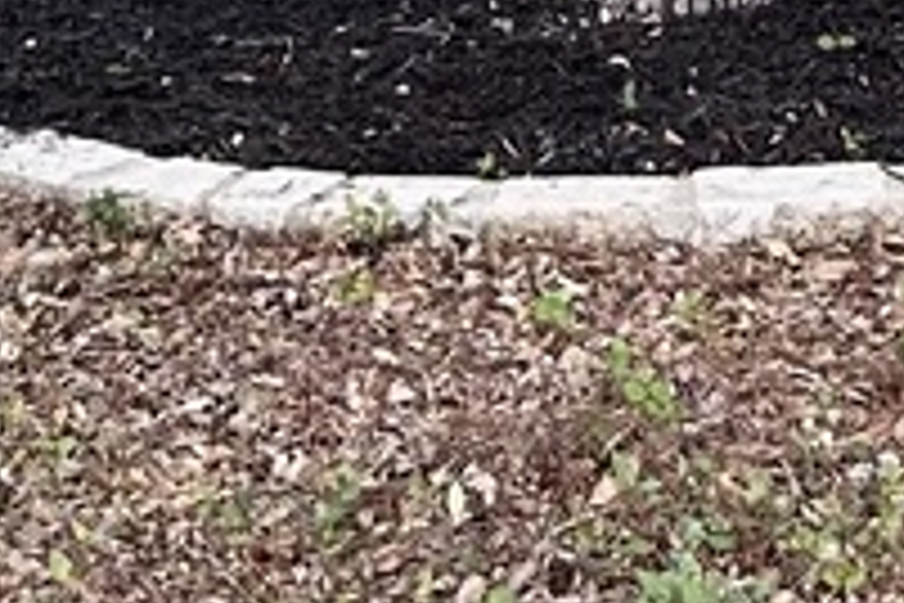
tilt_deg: +1.7
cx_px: 625
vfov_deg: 6.7
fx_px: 4495
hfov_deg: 11.5
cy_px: -1382
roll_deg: -0.1
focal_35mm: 179
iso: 80
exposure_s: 1/285
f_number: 1.78
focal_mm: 6.86
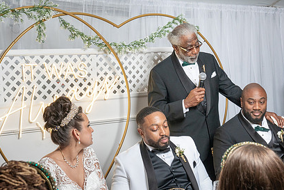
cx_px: 152
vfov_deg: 21.6
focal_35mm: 63
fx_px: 497
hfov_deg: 31.9
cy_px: 108
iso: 1000
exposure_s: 1/200
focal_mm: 37
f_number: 5.6
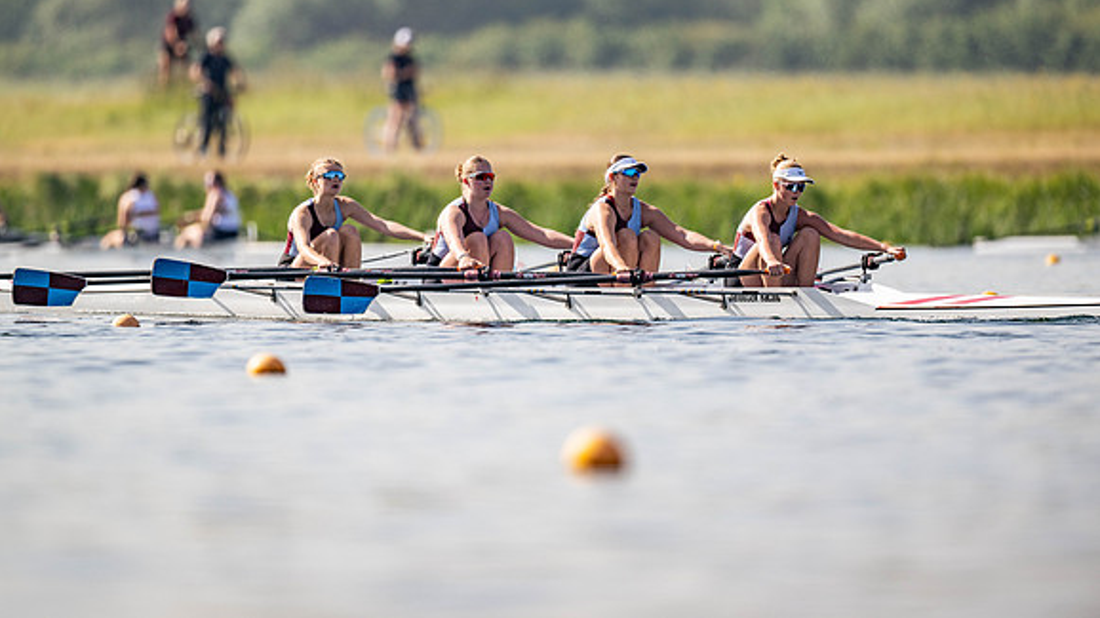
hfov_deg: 3.4
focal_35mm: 631
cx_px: 550
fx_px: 18403
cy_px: 254
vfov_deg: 1.9
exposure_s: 1/2500
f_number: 4
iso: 125
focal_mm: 600
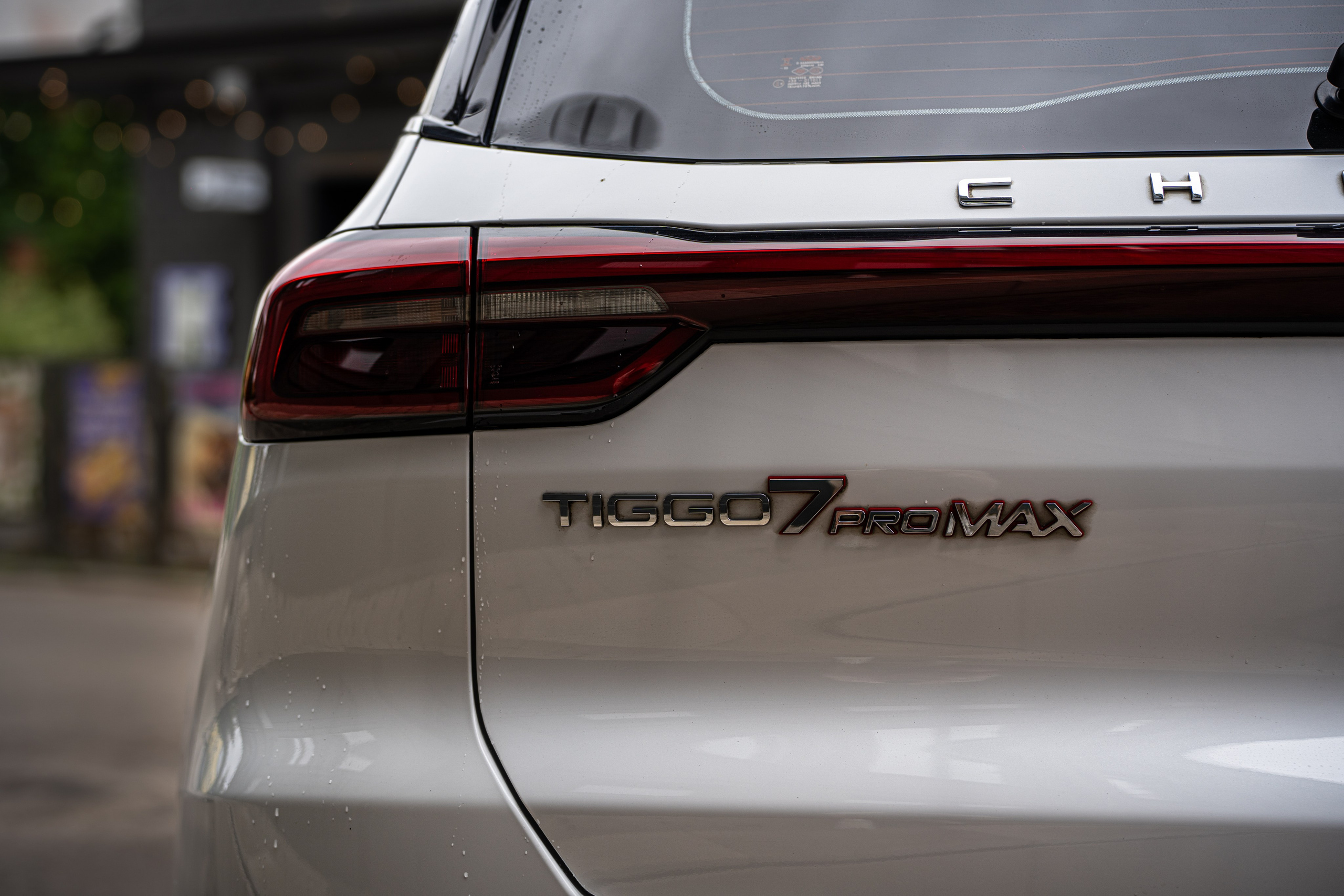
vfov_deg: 20.6
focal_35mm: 66
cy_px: 448
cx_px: 672
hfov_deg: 30.5
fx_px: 2464
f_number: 2.8
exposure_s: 1/500
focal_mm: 66
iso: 100
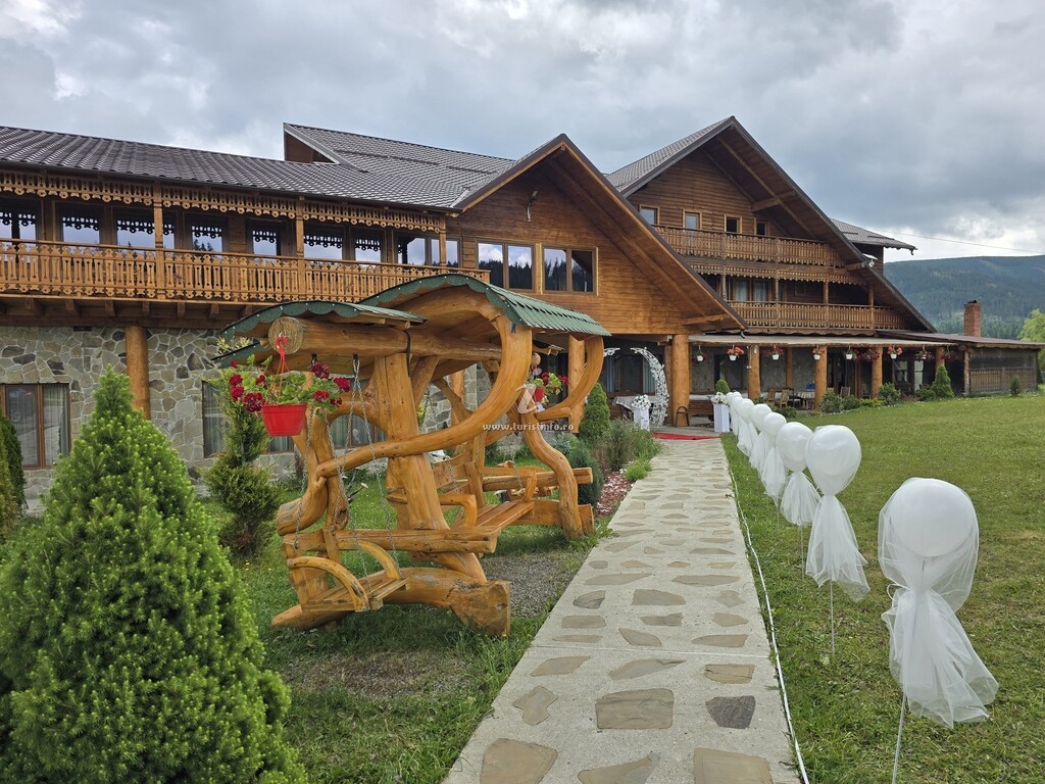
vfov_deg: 58.9
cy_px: 392
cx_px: 522
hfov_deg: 73.9
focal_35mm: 23
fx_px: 694
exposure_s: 1/387
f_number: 1.7
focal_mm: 6.3
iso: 12
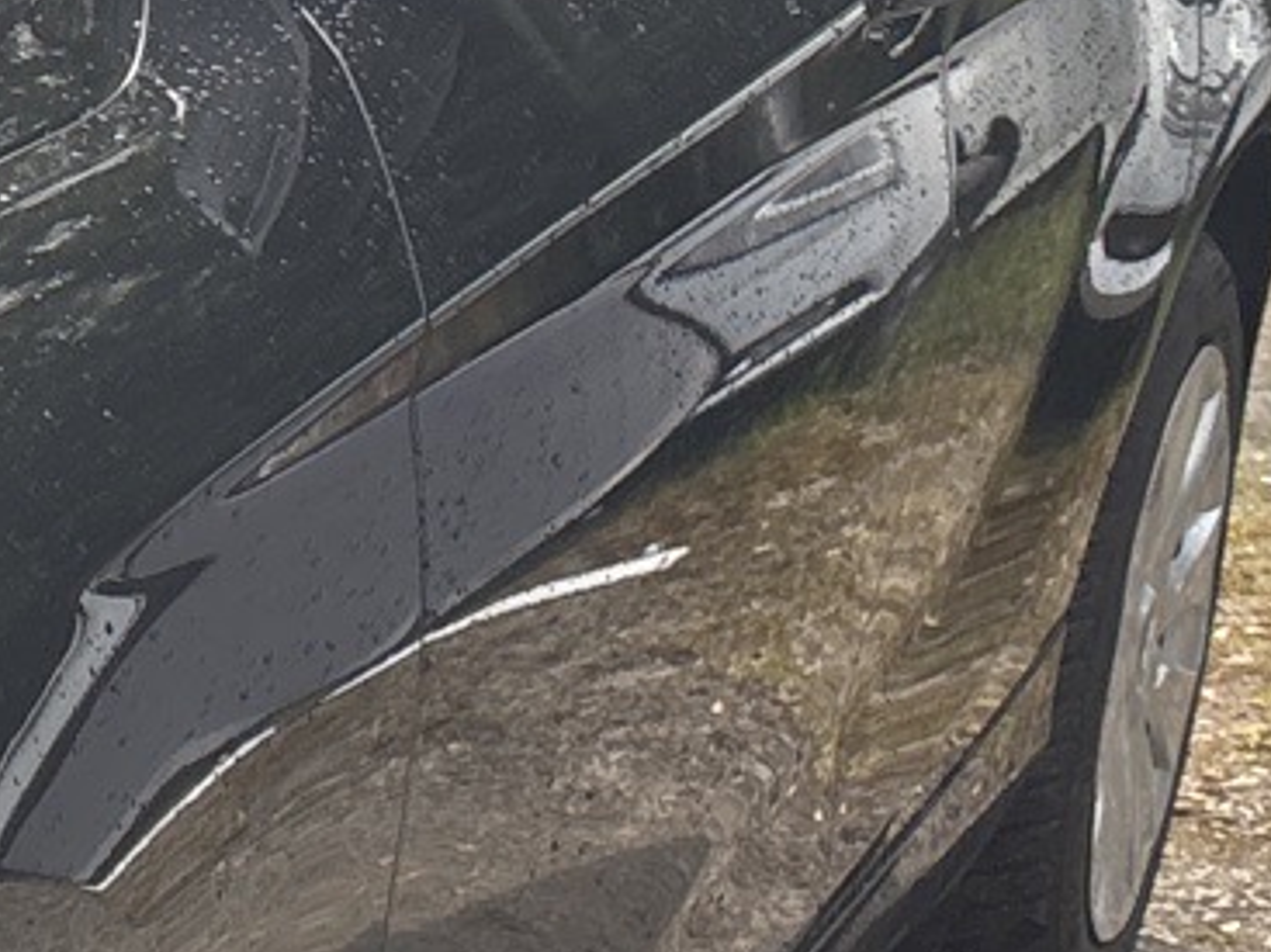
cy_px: 973
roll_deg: +1.4
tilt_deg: -16.6
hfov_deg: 12.2
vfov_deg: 10.8
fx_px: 4992
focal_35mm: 136
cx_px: -1541
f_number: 1.6
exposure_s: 1/1642
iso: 50
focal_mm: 5.96
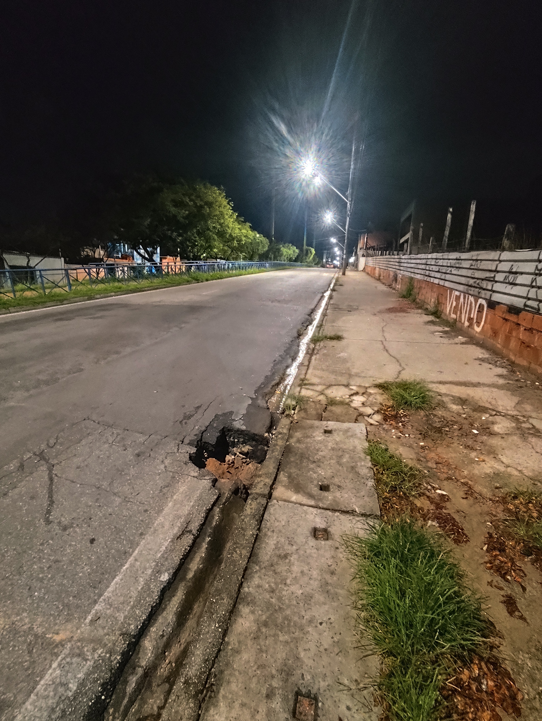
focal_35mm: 16
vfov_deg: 94.5
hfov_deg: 78.2
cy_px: 360
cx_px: 271
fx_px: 334
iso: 1600
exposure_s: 1/11.1
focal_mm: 1.65
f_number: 2.2
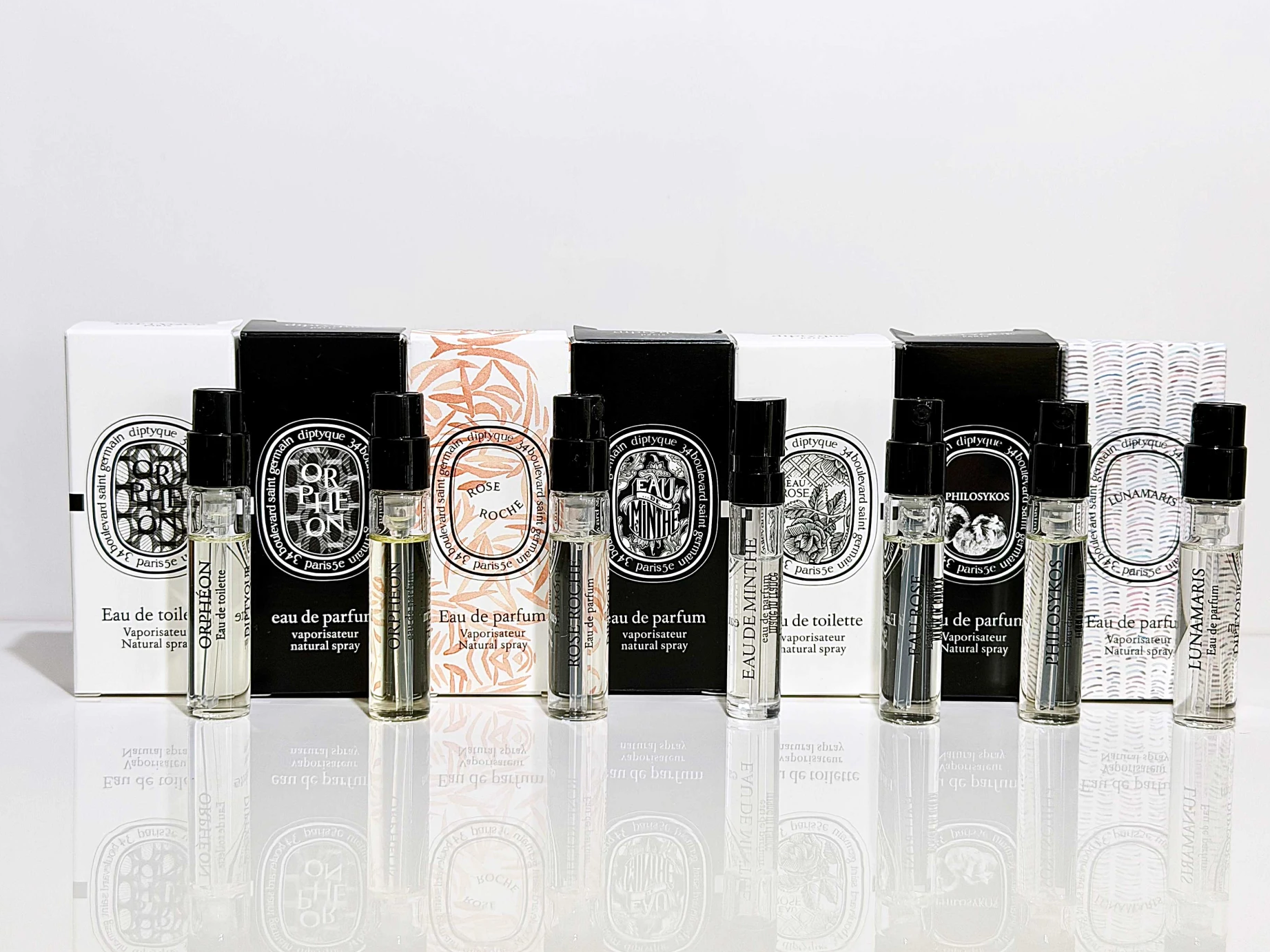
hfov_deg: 38.2
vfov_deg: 29.1
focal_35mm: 50
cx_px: 655
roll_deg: +0.3
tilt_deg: -6.1
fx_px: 1834
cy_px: 477
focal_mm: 6.76
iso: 50
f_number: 1.78
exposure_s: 1/131
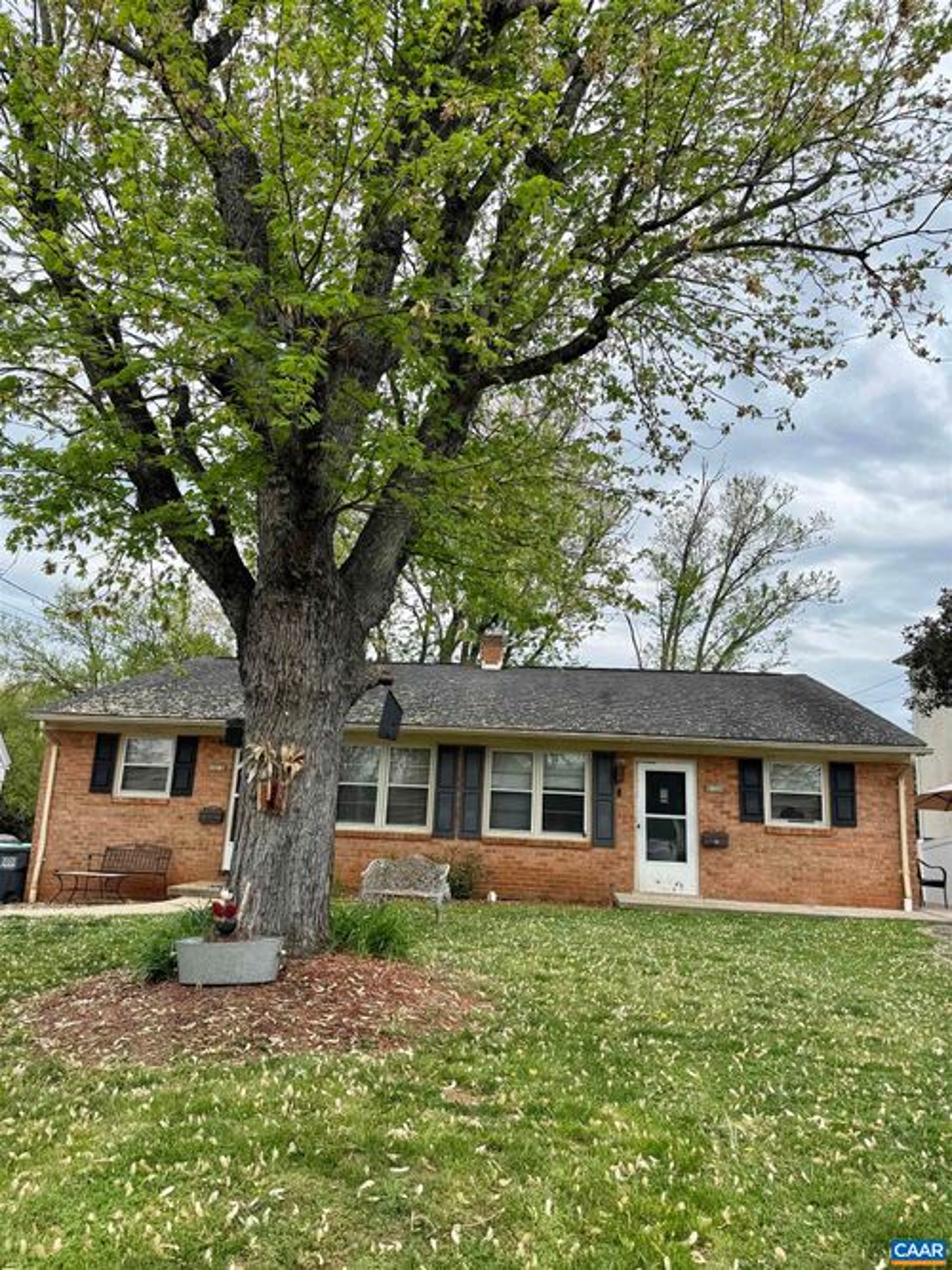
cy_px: 635
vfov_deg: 71.6
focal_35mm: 24
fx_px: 880
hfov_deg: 56.8
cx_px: 476
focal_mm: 6.76
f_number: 1.78
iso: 80
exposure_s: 1/2110
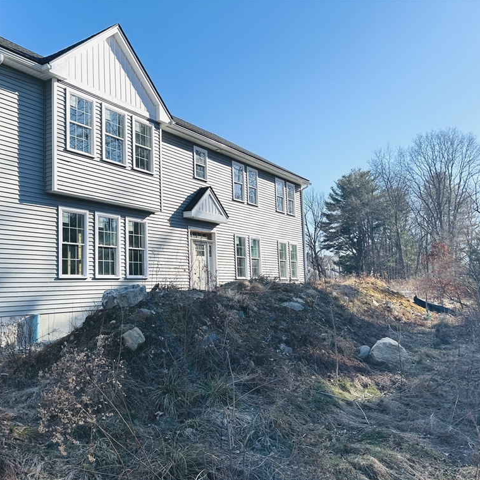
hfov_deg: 51.7
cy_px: 241
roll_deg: +3.0
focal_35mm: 31
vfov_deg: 52.5
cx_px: 168
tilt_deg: +5.4
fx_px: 486
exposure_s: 1/3356
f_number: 1.5
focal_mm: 5.7
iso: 50
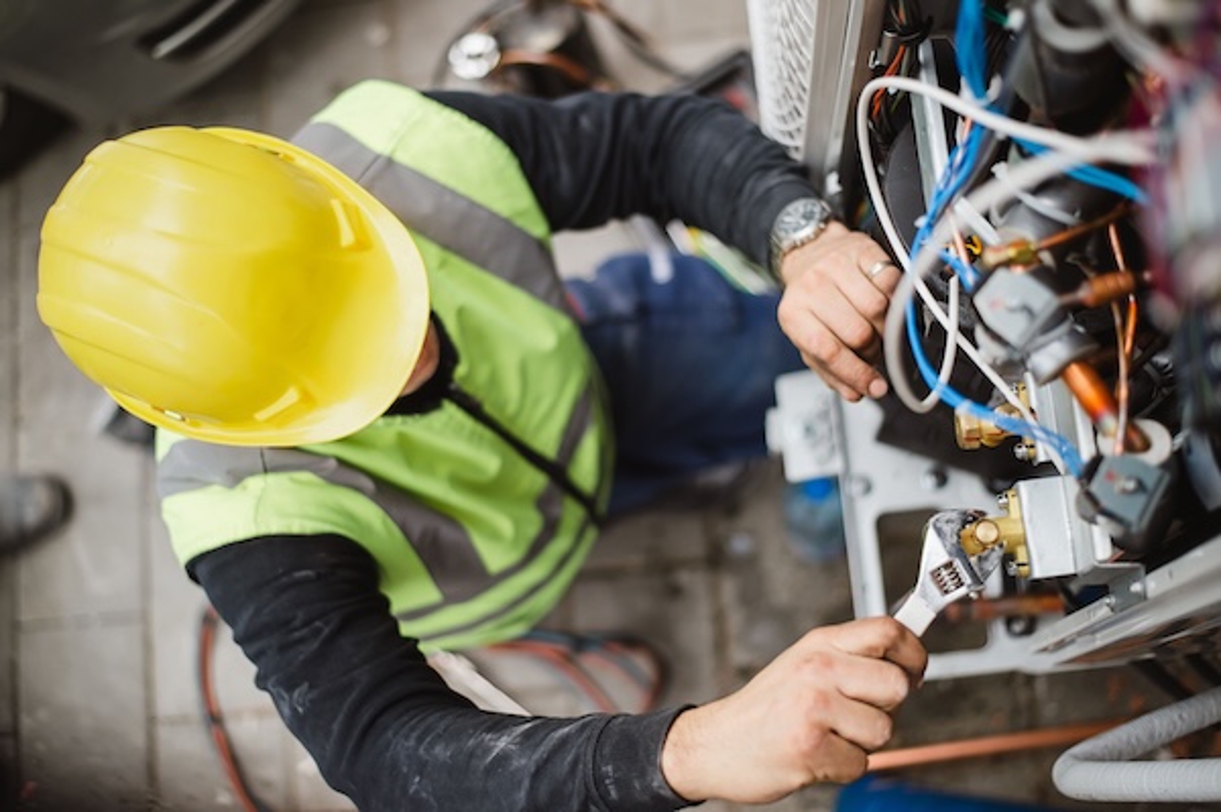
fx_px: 1694
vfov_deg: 26.9
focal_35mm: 50
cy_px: 406
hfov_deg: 39.6
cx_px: 610
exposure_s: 1/200
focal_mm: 50
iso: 500
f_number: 2
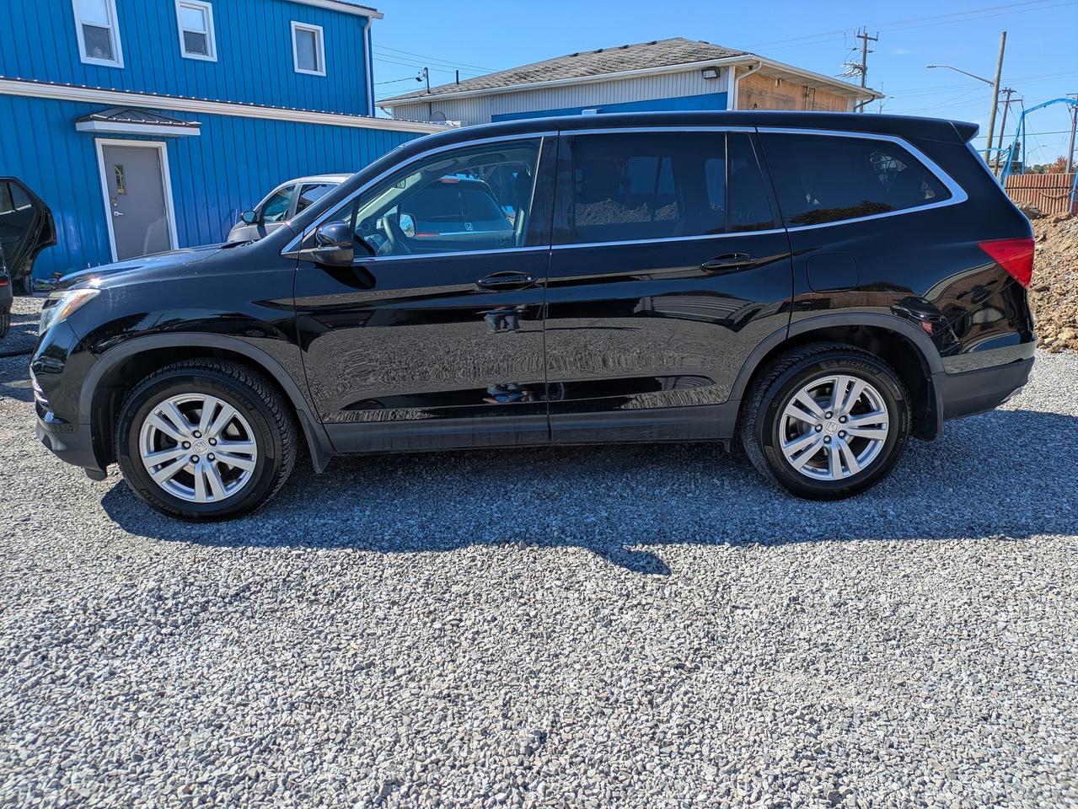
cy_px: 404
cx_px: 539
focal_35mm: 25
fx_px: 779
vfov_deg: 54.9
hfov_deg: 69.4
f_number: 1.89
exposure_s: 1/1393
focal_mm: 5.43
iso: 47
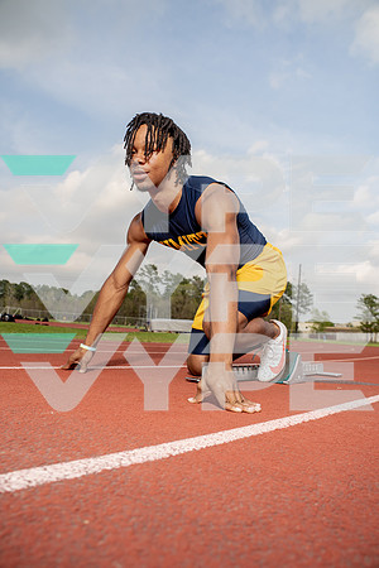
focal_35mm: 31
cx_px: 190
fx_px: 490
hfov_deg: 42.3
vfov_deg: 60.3
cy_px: 284
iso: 100
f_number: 5
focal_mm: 31
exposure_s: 1/250
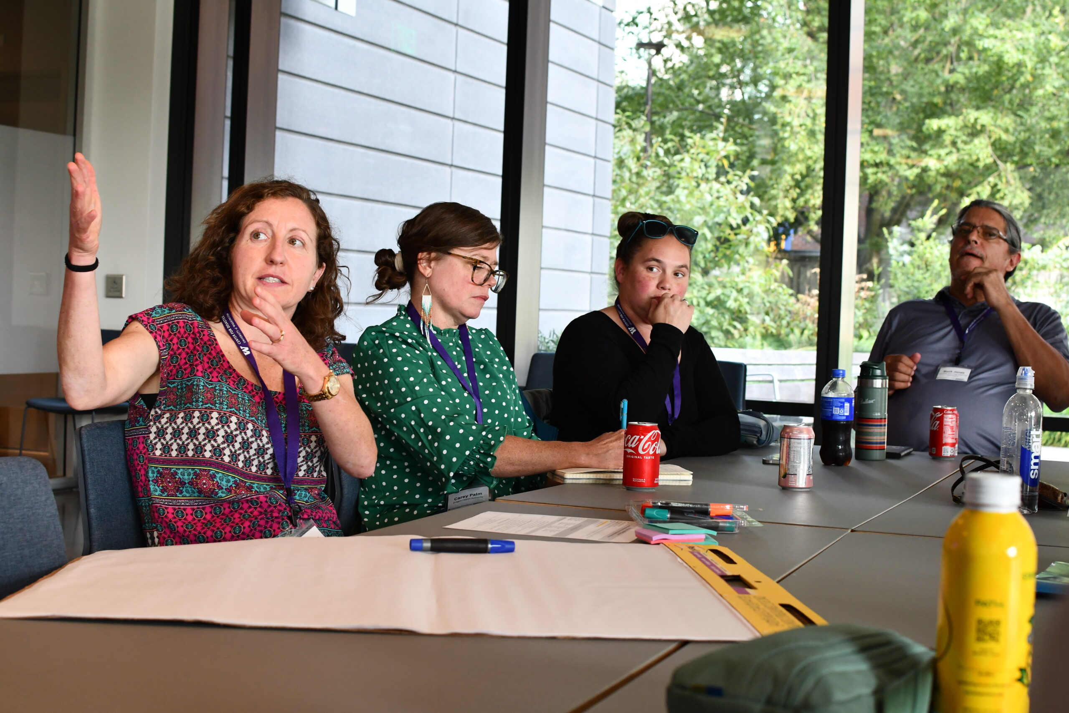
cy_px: 356
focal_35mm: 52
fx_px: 1544
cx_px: 534
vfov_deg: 26.0
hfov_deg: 38.2
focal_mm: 35
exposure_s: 1/125
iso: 1000
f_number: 5.6
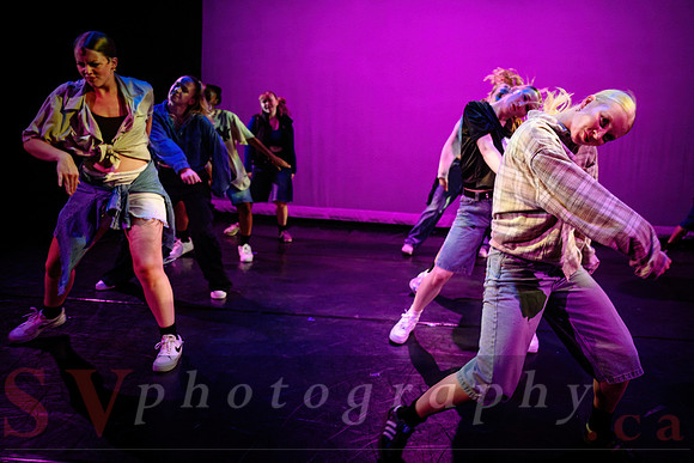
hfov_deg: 64.6
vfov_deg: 45.9
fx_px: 544
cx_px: 408
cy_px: 191
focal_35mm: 28
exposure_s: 1/300
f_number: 2.8
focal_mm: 24
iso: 2000
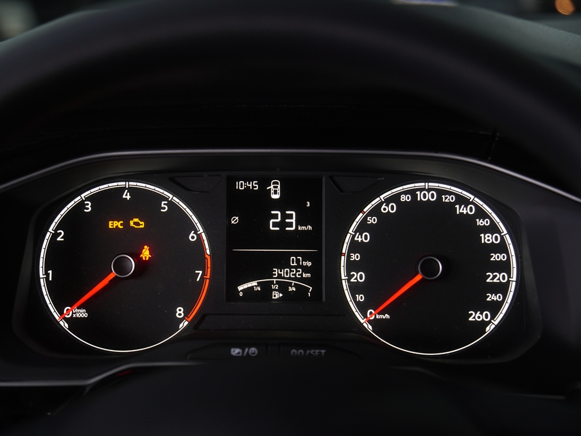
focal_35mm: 62
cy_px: 219
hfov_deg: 31.2
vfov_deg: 23.7
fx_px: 1041
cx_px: 257
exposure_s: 1/60
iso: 320
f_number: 2.8
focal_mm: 38
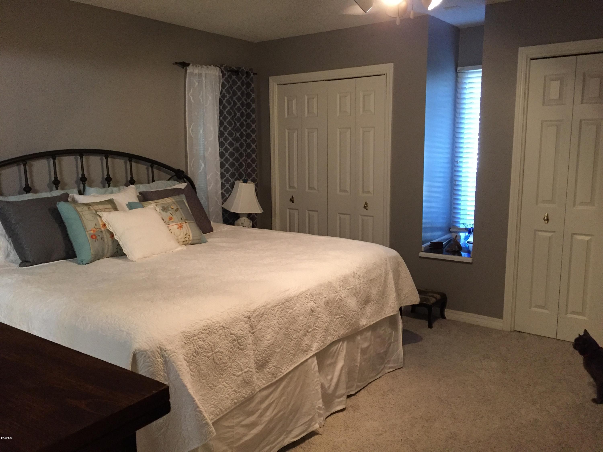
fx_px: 505
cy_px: 226
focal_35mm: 29
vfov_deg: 48.2
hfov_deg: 61.7
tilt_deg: -9.2
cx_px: 302
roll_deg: +0.3
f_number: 2.2
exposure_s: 1/30
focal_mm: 4.15
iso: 250
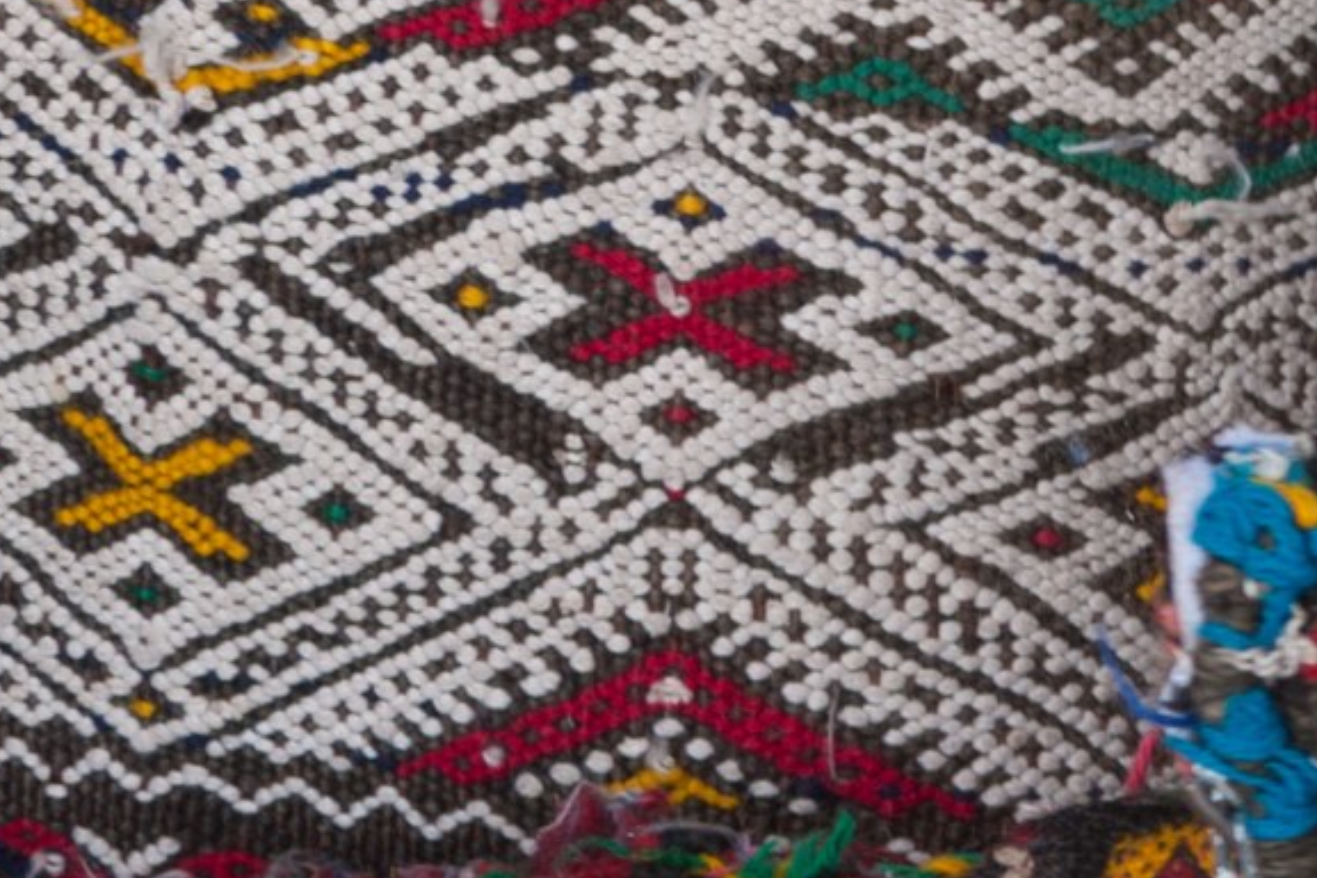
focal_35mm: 291
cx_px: 3451
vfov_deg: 4.7
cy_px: 218
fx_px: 10648
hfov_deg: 6.6
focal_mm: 48
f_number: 4.5
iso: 100
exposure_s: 1/80
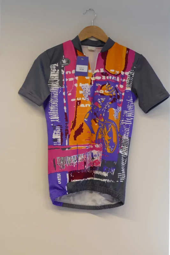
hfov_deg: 22.3
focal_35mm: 61
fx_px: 432
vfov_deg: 32.9
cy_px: 128
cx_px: 85
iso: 640
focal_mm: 22.2
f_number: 3.5
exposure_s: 1/80
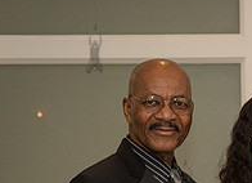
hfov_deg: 12.3
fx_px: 1122
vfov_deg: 9.1
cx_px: 363
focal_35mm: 156
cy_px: 251
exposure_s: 1/400
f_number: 4
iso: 1600
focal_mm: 48
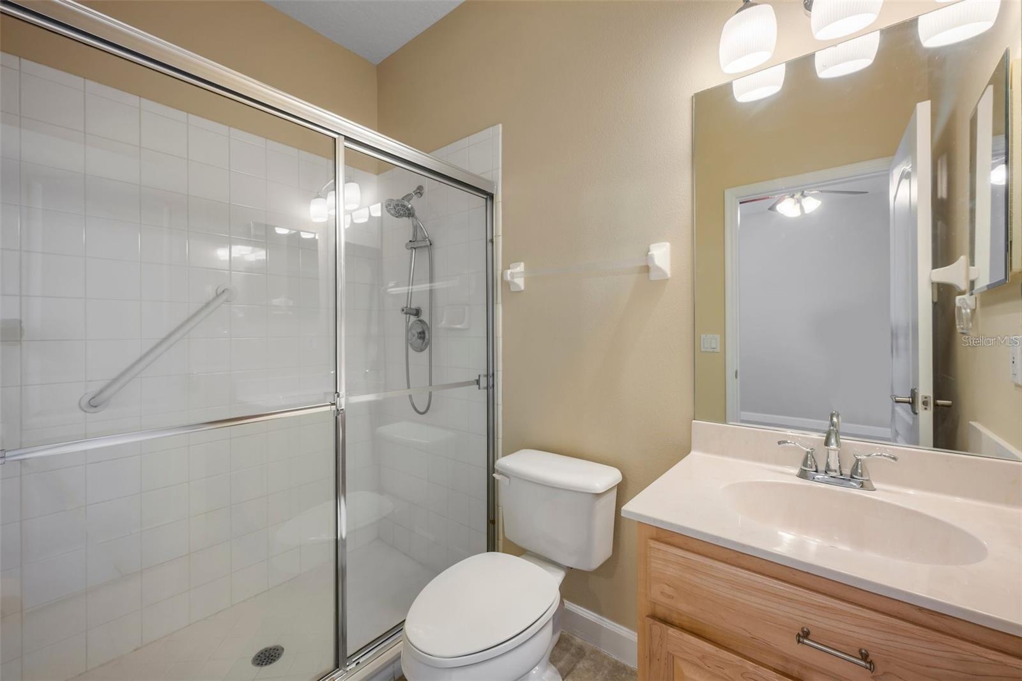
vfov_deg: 81.2
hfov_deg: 104.3
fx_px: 397
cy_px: 340
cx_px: 511
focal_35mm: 14
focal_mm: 14
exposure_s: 1.3
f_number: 8
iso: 100
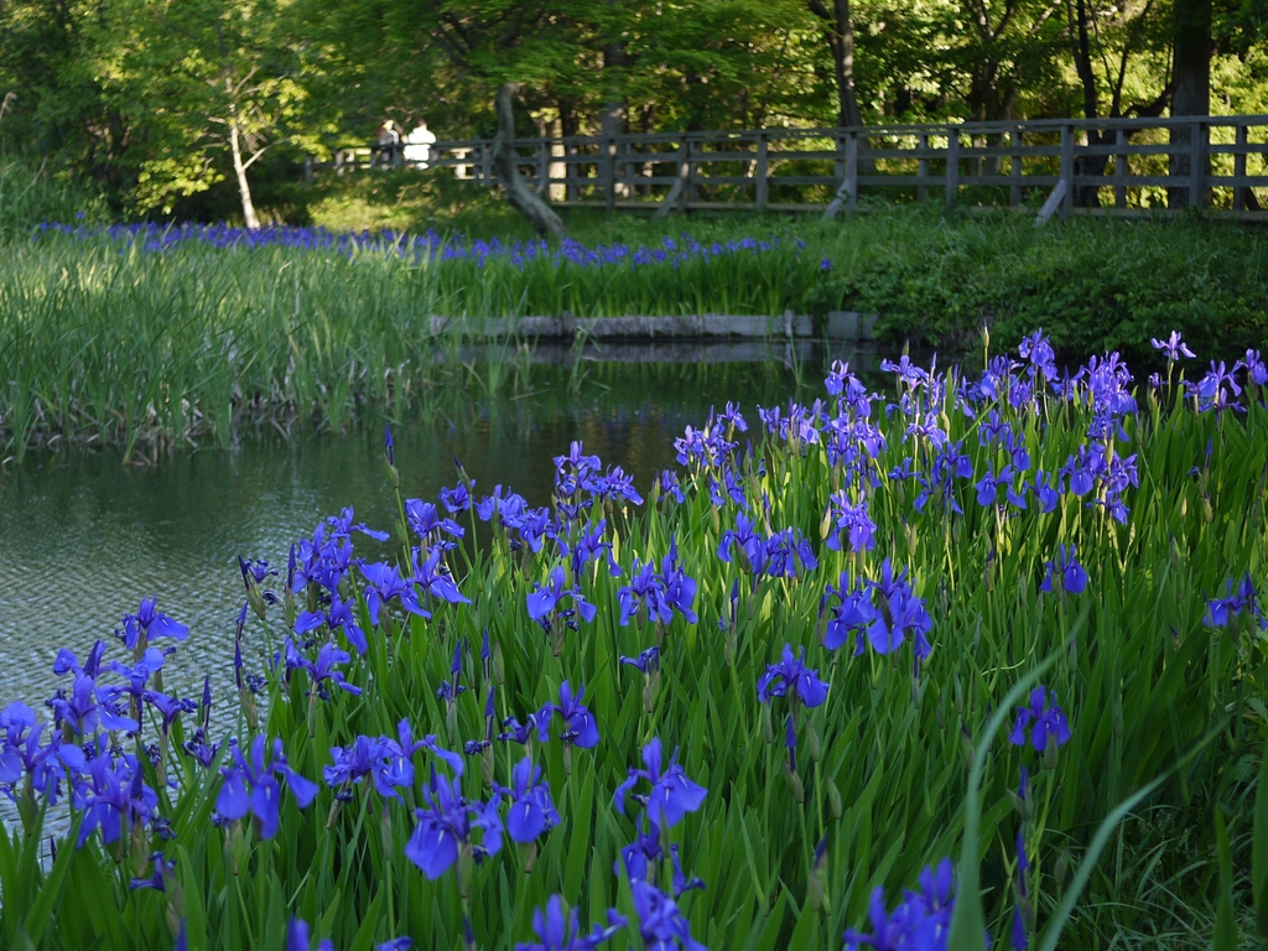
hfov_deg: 46.8
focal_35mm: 40
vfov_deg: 36.0
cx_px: 634
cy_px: 476
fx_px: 1465
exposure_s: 1/640
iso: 100
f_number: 1.7
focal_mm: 20
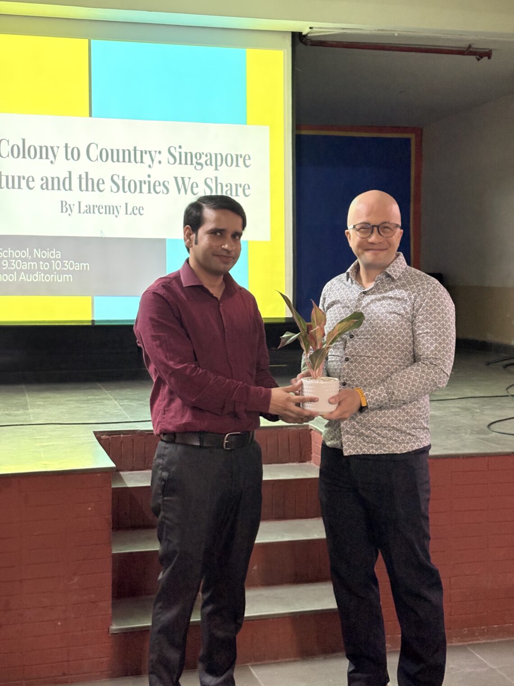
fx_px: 1030
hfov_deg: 28.0
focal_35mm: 52
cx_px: 257
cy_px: 343
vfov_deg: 36.8
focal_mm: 5.96
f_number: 1.6
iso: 250
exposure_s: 1/30
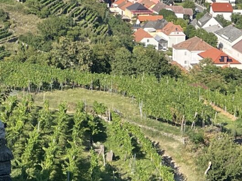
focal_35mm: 126
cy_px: -39
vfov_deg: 11.5
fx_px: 881
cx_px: 44
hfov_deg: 15.5
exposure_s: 1/3356
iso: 50
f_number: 1.5
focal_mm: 5.7
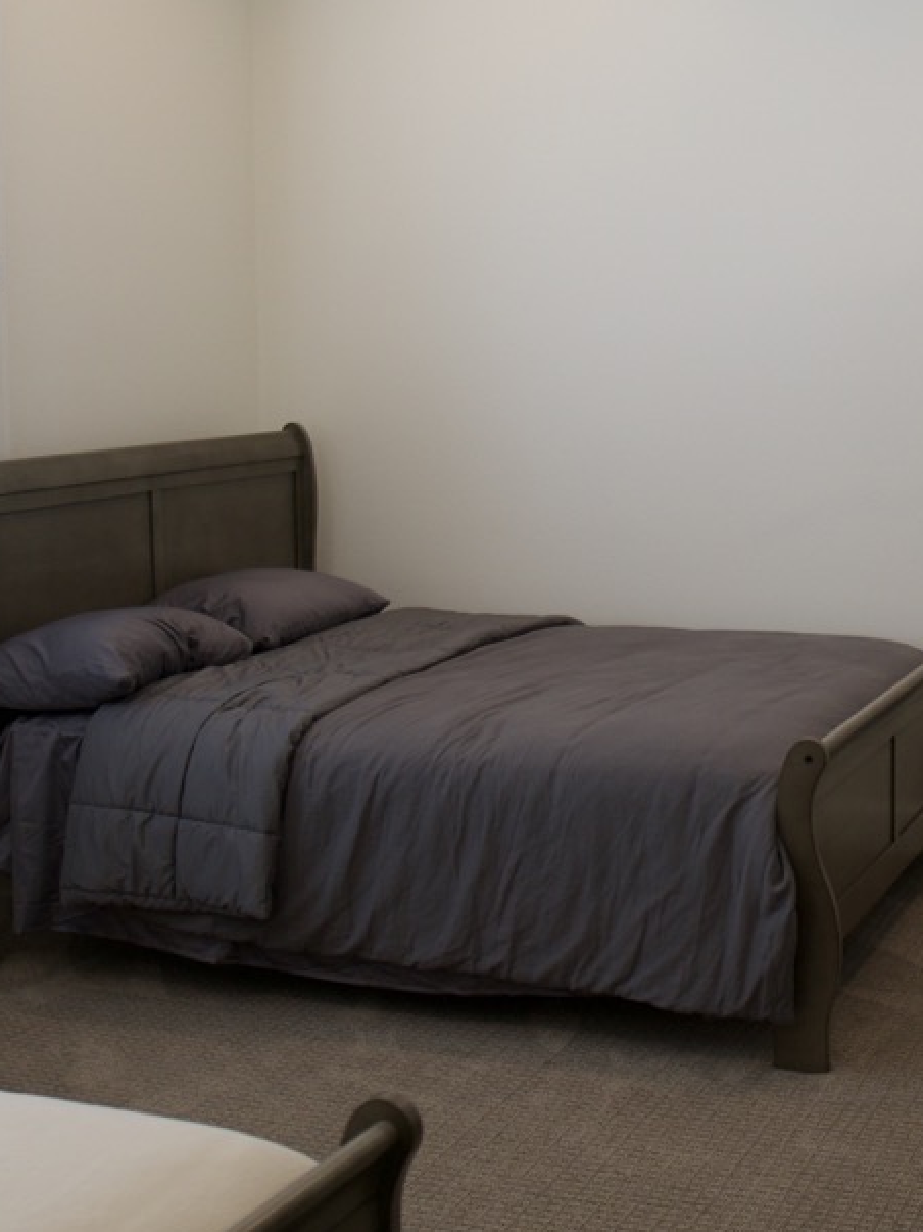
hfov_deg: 28.2
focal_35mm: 49
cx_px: 876
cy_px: 430
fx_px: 1743
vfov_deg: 38.6
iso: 160
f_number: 1.4
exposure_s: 1/125
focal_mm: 16
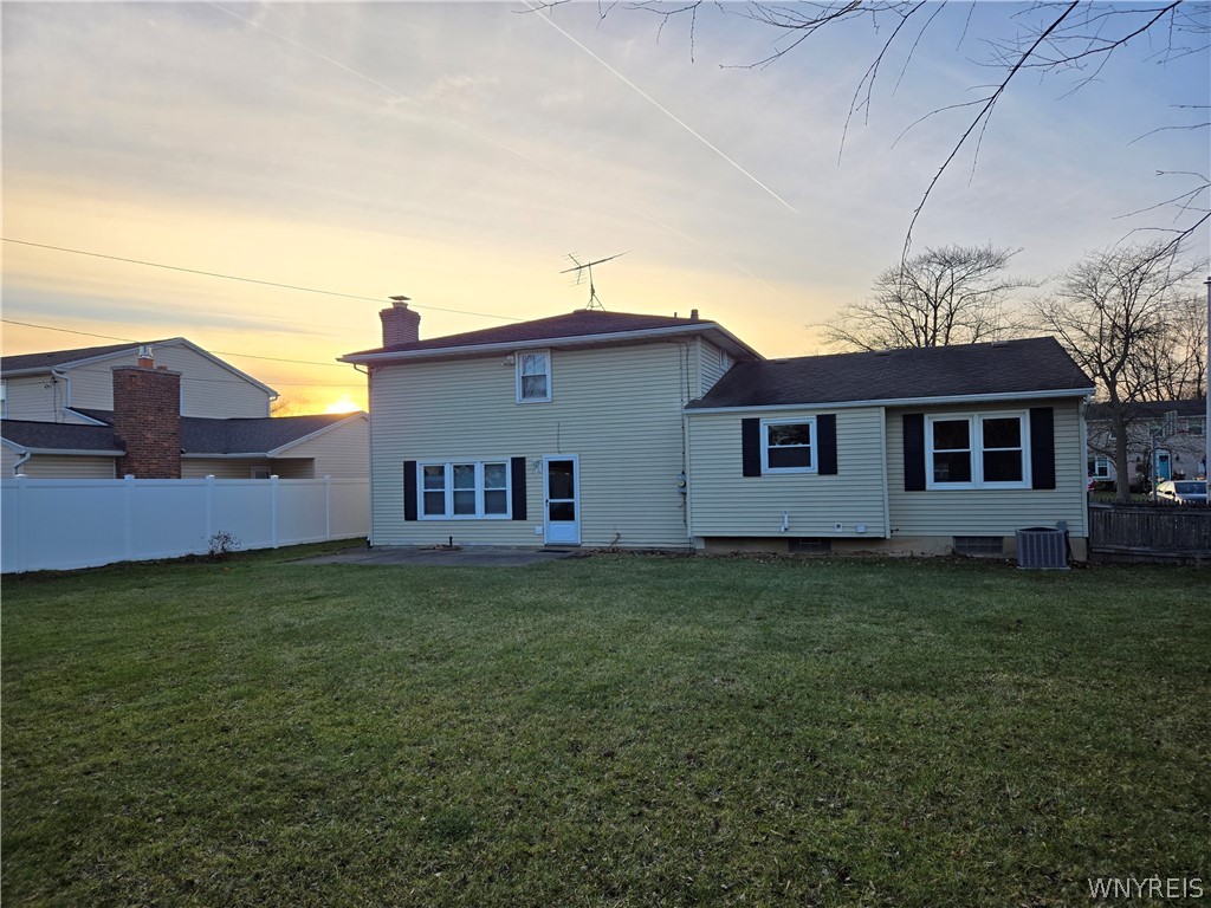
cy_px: 454
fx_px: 805
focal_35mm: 23
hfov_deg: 73.9
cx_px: 606
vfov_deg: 58.9
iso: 25
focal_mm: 5.4
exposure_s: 1/744
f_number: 1.8
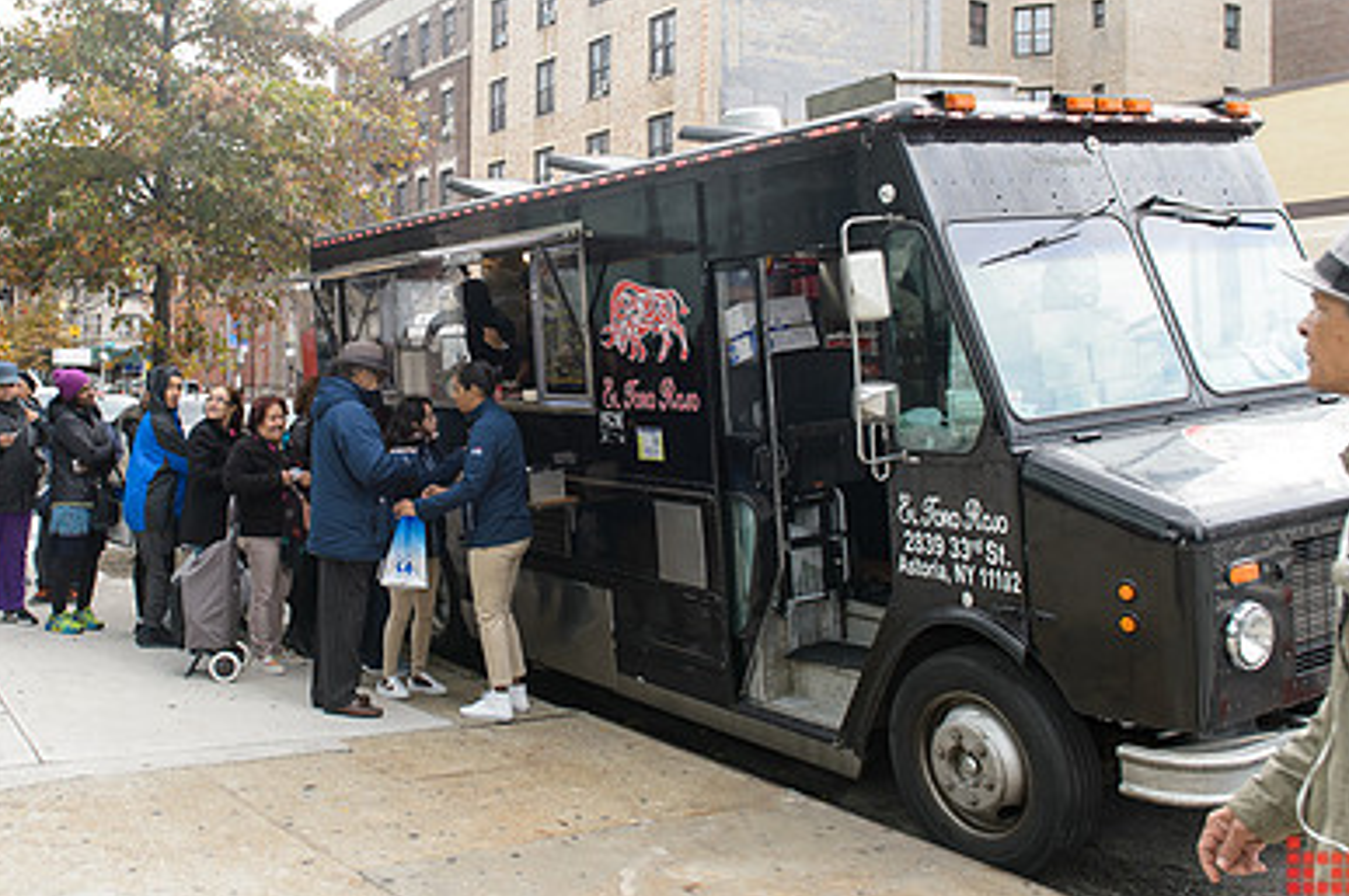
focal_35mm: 36
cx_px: 523
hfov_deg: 52.7
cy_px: 345
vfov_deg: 36.6
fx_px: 1347
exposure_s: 1/250
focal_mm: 24
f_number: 4.5
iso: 400
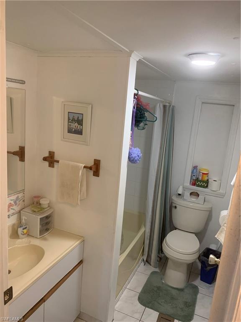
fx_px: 241
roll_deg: -4.9
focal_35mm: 26
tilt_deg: -9.0
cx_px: 120
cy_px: 161
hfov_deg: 53.1
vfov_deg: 67.3
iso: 125
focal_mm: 4.25
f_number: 1.8
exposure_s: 1/60
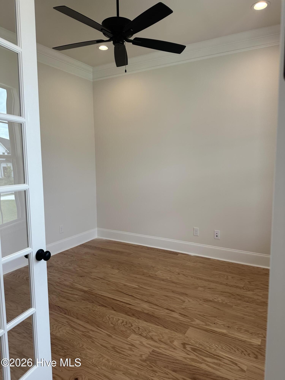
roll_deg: +0.1
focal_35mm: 24
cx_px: 142
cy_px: 190
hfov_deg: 56.8
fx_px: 263
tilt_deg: -5.2
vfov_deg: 71.6
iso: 80
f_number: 1.78
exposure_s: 1/271
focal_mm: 6.86
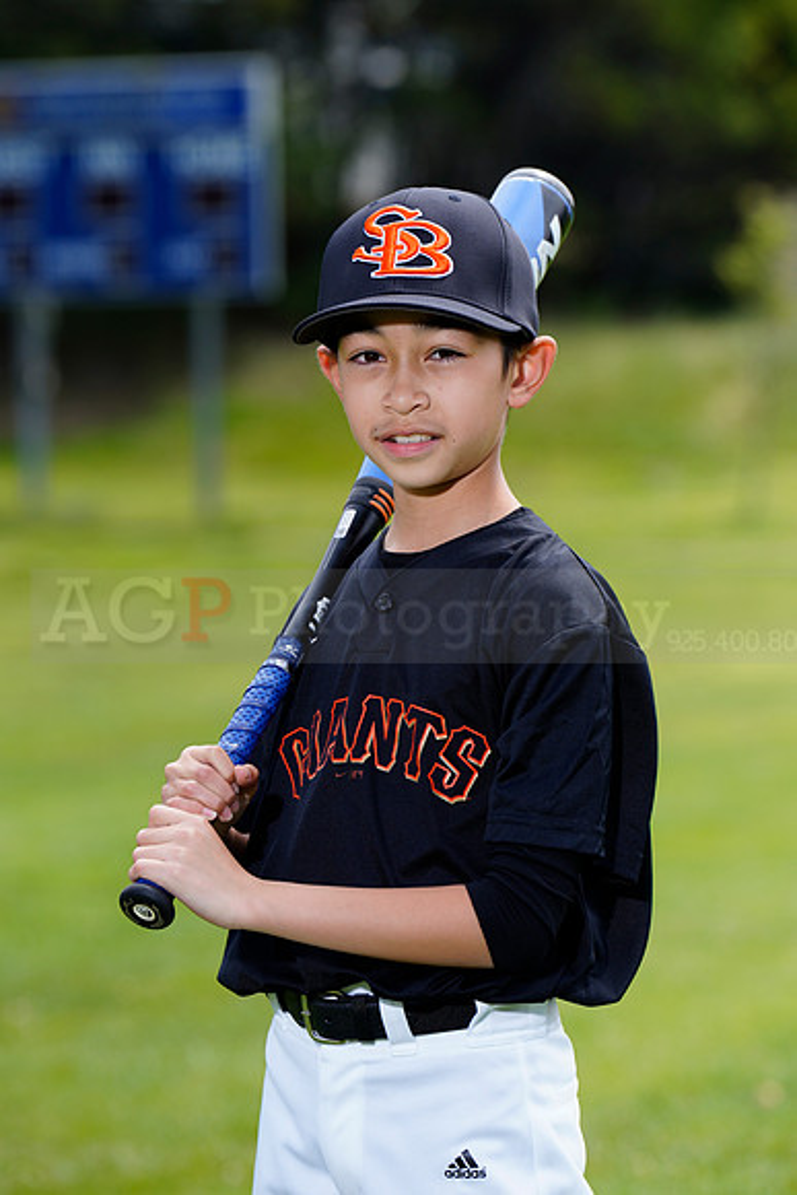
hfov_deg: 6.9
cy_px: 598
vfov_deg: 10.3
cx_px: 398
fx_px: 6637
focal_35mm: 200
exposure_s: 1/250
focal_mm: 200
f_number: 6.3
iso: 100
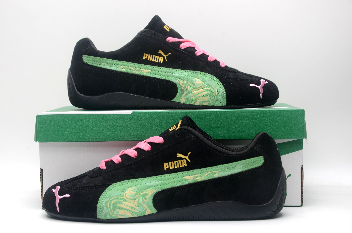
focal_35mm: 78
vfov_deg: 17.4
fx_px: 761
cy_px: 116
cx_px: 176
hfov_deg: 26.0
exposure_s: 1/125
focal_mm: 52
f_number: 8
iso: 100
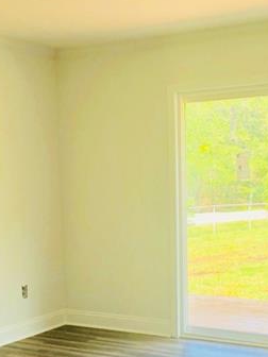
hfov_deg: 22.9
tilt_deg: -7.1
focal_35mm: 64
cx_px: 145
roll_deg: +0.6
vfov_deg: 29.8
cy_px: 265
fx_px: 661
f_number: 1.8
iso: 32
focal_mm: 3.99
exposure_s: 1/120
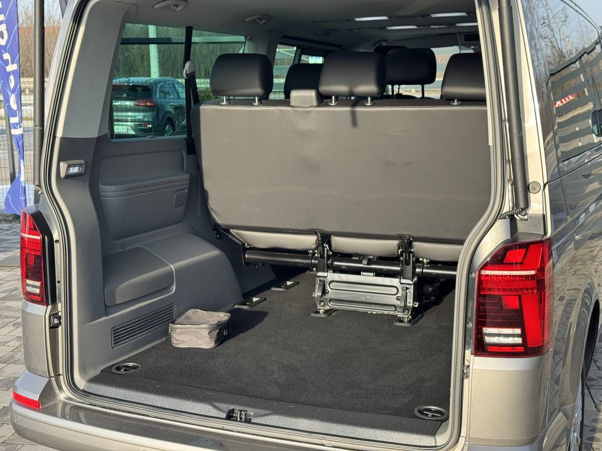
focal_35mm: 48
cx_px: 301
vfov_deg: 30.3
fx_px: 835
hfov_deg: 39.7
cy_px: 226
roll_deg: +1.1
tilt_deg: -10.7
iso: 64
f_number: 1.78
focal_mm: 6.76
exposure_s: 1/448
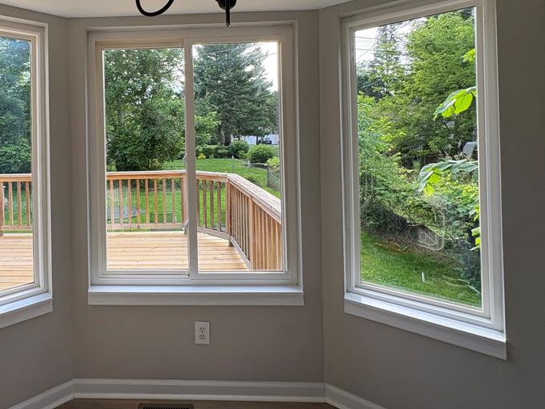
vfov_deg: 62.1
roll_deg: +1.9
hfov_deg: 74.9
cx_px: 156
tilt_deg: -1.4
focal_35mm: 21
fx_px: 331
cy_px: 141
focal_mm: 2.22
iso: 64
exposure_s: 1/184
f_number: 2.2
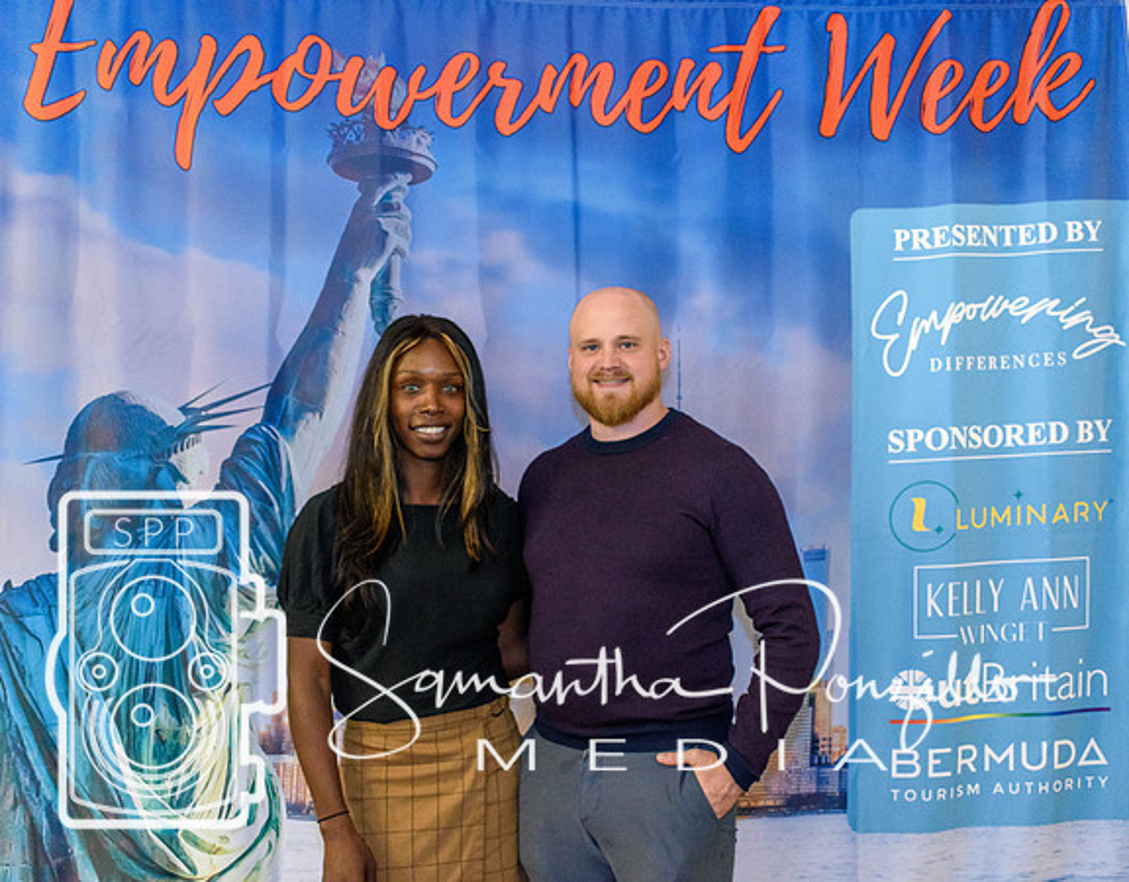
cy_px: 441
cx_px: 547
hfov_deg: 44.5
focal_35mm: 42
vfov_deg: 35.5
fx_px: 1378
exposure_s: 1/60
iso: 1600
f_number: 4
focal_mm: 25
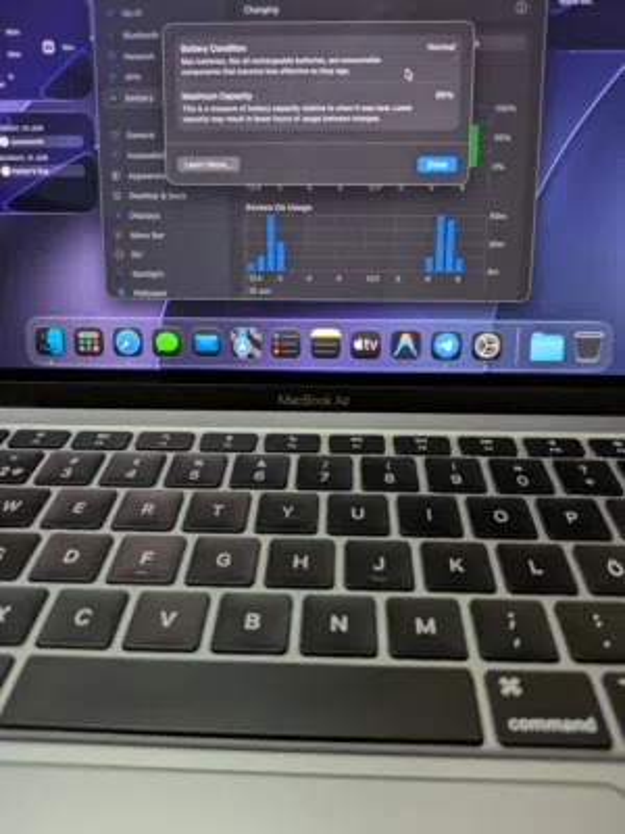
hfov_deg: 54.9
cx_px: 312
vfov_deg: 69.4
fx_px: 602
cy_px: 417
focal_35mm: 25
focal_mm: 5.43
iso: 180
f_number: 1.89
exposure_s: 1/25
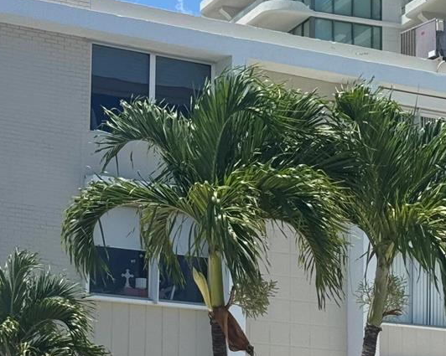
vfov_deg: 10.9
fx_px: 1860
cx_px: 355
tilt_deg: +10.0
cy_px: 292
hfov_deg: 13.6
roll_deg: -0.4
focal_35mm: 141
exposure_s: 1/4310
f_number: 1.78
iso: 64
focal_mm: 6.76
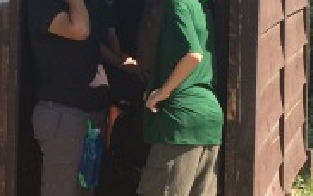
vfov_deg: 9.7
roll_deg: +1.3
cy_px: 10
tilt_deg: -4.5
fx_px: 1152
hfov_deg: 15.3
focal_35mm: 135
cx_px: 45
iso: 32
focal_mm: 4.15
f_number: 2.2
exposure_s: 1/838
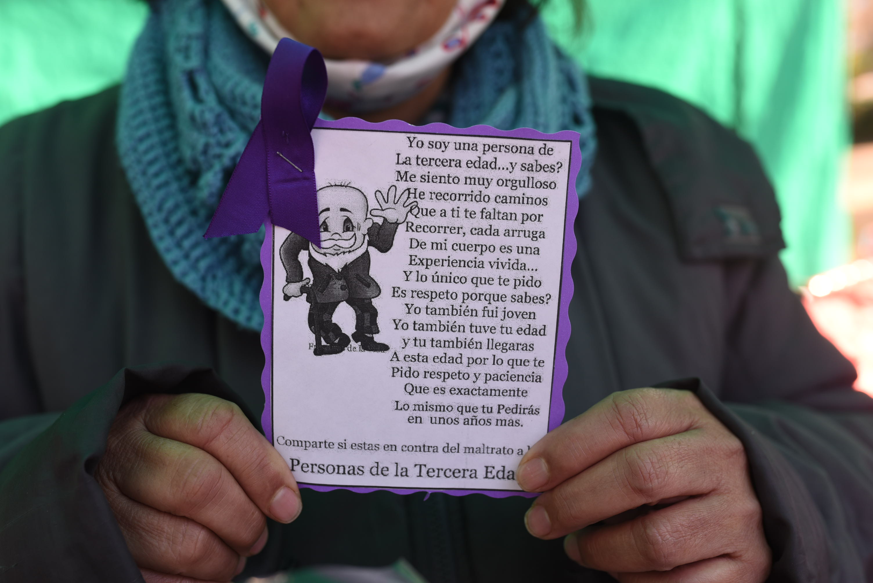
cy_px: 292
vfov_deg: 37.9
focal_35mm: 35
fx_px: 849
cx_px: 436
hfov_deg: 54.4
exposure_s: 1/160
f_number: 5
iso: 200
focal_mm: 35
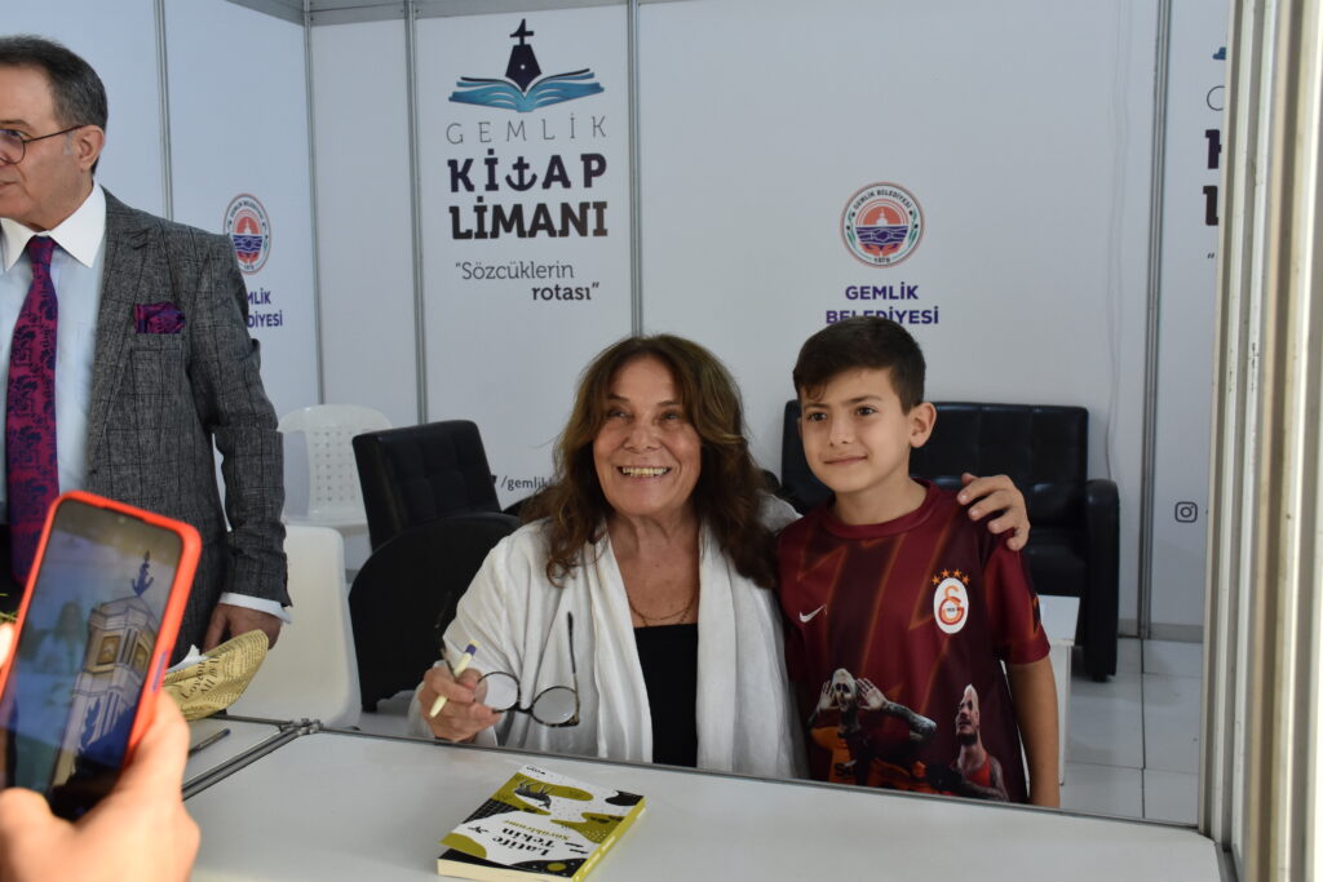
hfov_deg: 53.1
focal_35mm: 36
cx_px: 662
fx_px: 1323
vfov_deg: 36.9
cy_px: 441
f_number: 6.3
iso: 800
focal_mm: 24
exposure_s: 1/160
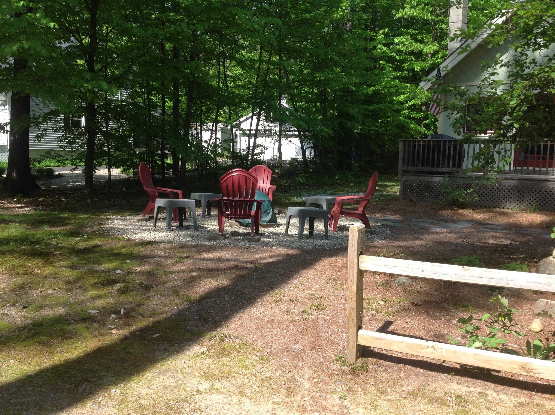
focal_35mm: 35
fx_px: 560
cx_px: 278
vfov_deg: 40.6
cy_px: 208
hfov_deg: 52.7
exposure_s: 1/593
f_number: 2.4
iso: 50
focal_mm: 4.28
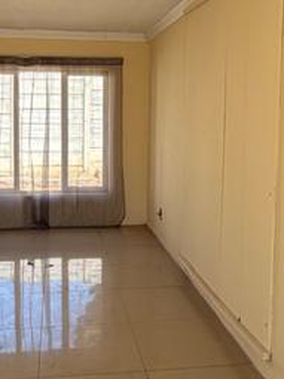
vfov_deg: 42.6
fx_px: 482
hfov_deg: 32.8
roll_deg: +0.0
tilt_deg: -3.8
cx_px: 125
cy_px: 143
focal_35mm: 44
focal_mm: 2.22
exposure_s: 1/121
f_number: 2.2
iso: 64
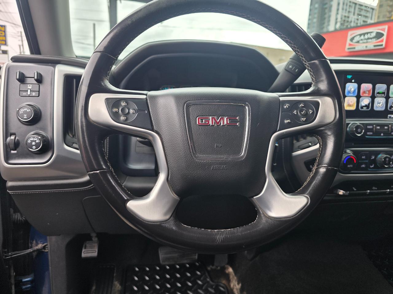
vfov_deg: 58.9
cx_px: 196
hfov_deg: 73.9
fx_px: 261
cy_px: 147
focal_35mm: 23
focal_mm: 6.3
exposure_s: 1/120
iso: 64
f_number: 1.7
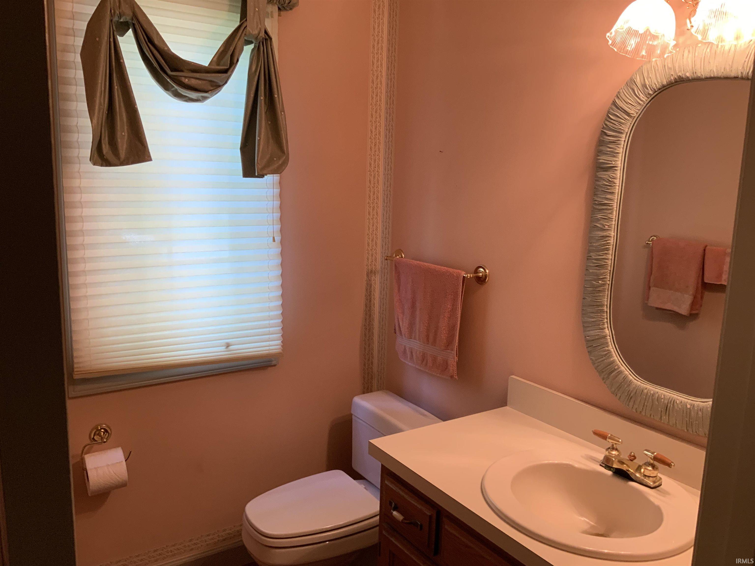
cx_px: 378
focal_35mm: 29
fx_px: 633
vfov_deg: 48.2
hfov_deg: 61.7
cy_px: 283
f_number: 1.8
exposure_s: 1/60
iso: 100
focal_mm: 3
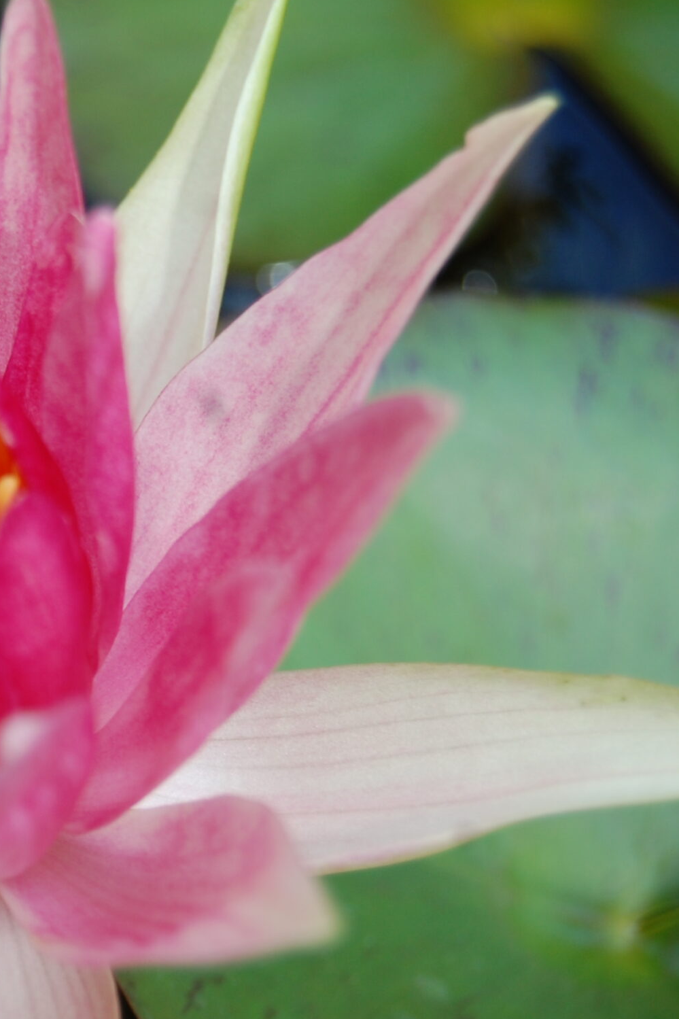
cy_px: 504
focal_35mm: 128
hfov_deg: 10.5
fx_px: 3622
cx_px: -150
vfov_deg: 16.0
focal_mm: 50
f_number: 6.3
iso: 200
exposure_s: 1/160
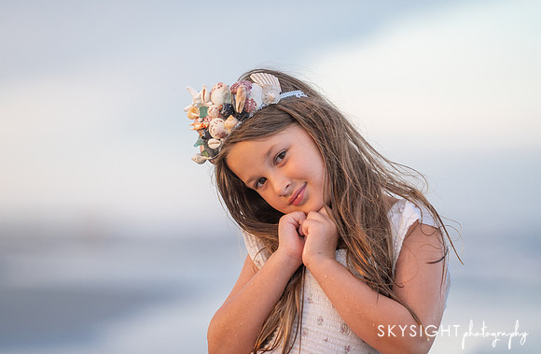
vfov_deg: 7.3
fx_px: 2784
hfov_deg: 11.1
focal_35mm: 186
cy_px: 180
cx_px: 258
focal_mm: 170
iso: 640
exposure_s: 1/200
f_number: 2.8
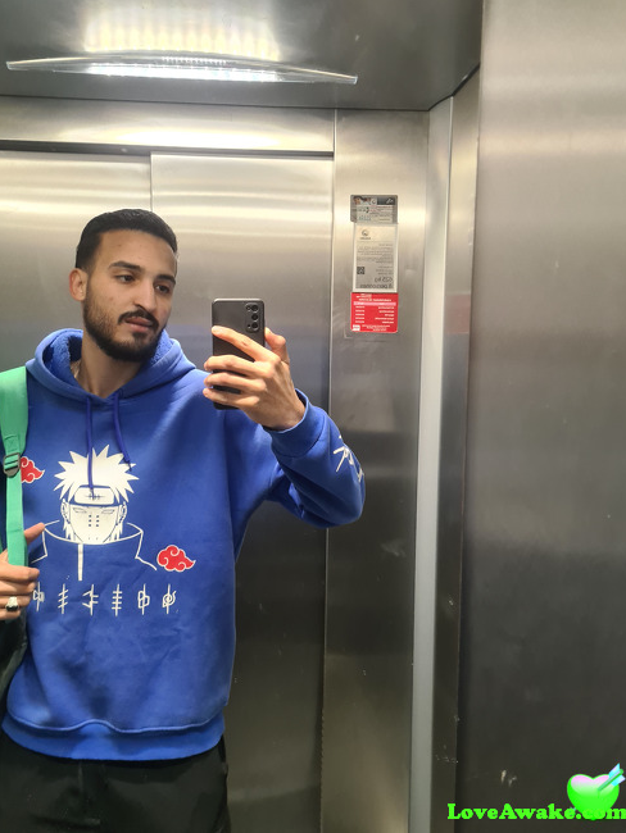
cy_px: 386
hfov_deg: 49.8
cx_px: 302
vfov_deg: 63.3
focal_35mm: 28
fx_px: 675
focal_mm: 5.4
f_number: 1.8
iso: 640
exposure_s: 1/50
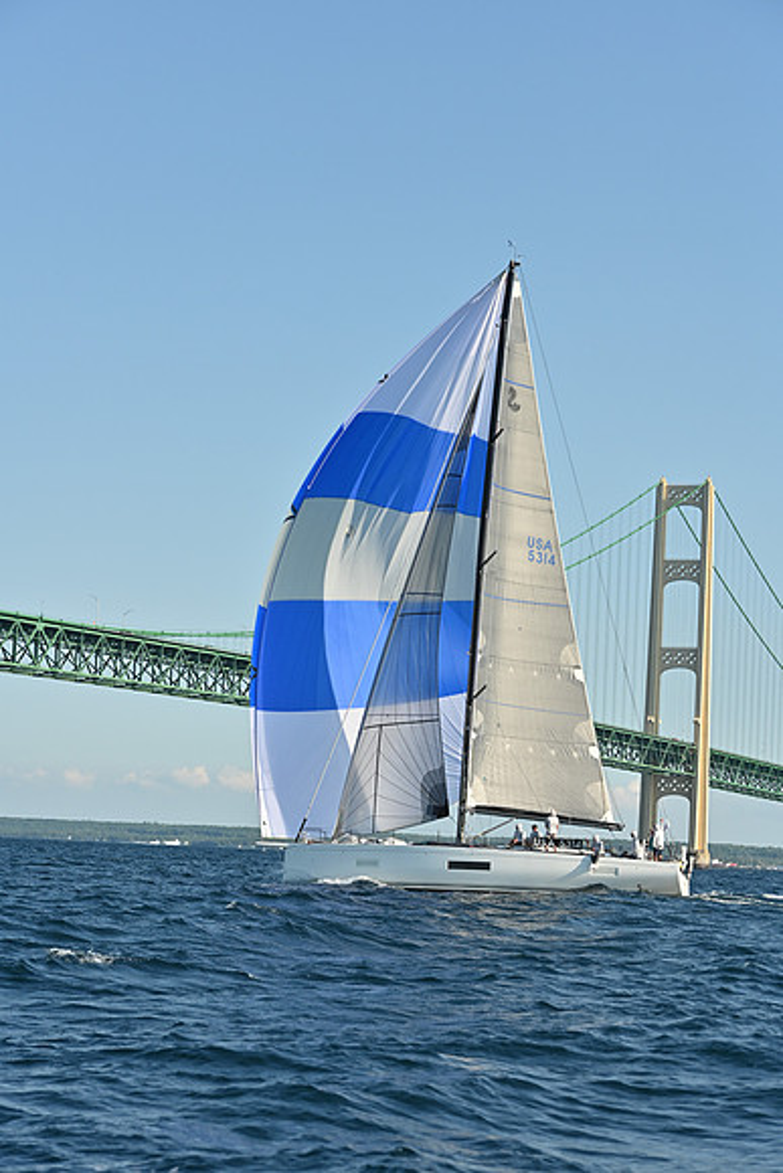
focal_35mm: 98
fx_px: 3195
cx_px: 392
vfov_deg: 20.8
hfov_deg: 14.0
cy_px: 586
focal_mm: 98
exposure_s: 1/1600
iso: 320
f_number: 6.3
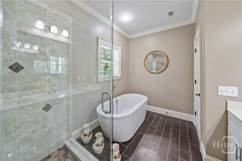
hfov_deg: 112.6
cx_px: 121
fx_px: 81
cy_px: 80
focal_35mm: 12
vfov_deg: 90.0
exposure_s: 1/15
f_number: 10
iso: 4000
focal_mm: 12
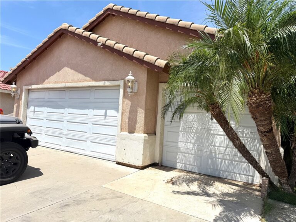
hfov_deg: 71.6
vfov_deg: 56.8
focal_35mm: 24
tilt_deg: +1.7
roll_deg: -1.1
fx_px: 205
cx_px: 148
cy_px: 111
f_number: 1.78
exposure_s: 1/7353
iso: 80
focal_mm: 6.76
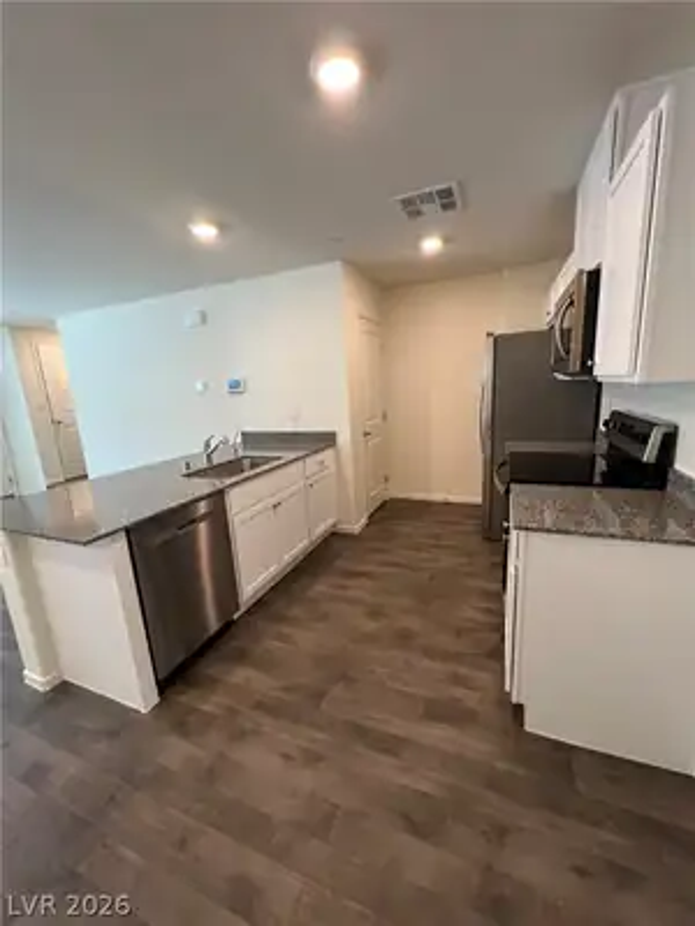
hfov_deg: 89.9
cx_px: 348
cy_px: 463
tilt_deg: -9.9
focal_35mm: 13
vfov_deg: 106.2
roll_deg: +4.0
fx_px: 348
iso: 125
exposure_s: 1/60
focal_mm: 1.57
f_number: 1.8
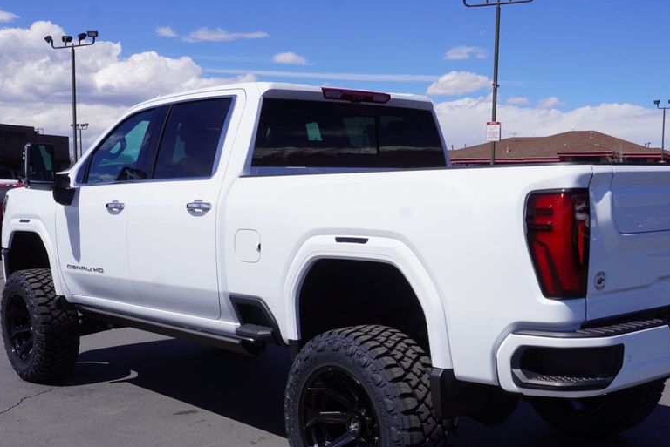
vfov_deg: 30.3
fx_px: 819
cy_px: 295
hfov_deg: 44.4
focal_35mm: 44
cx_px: 368
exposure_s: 1/250
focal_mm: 22
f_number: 10
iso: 100
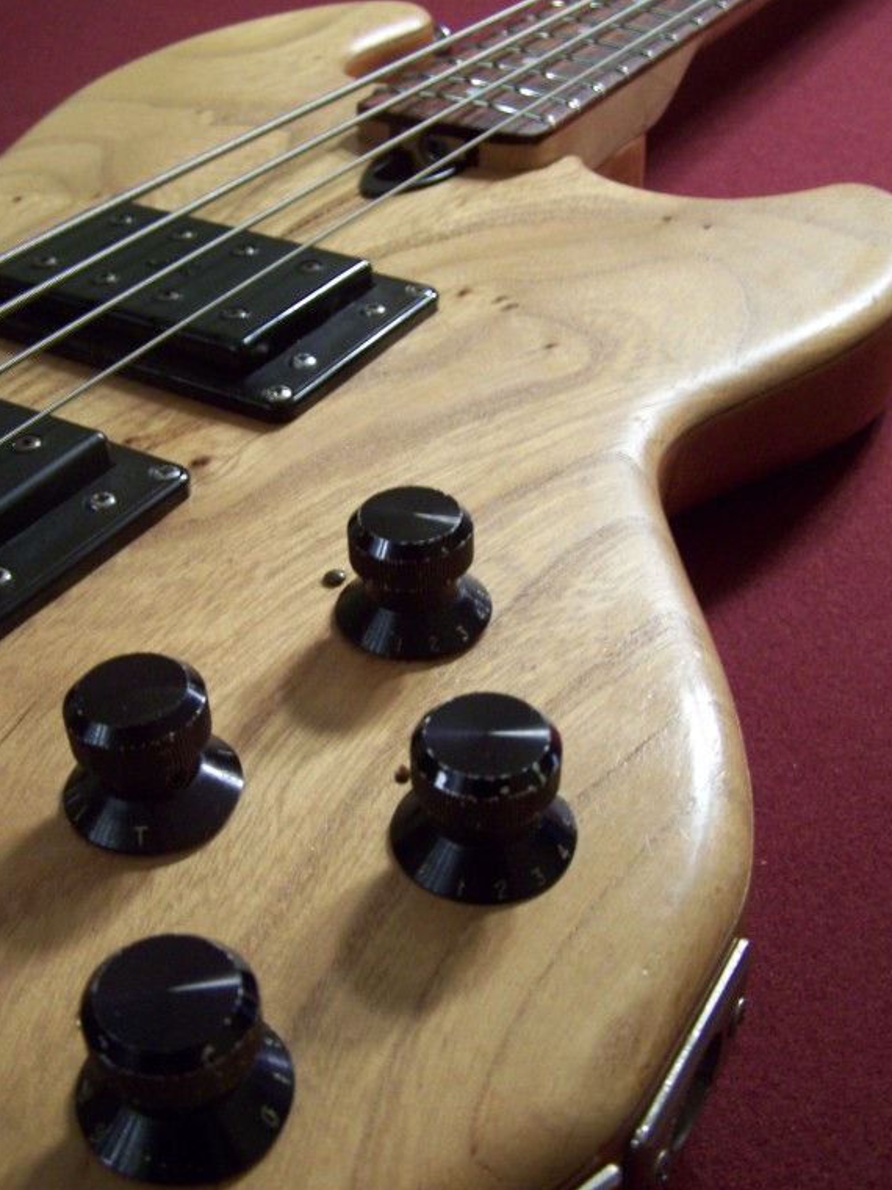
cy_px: 614
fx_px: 1374
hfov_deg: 36.0
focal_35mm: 40
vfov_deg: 46.8
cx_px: 435
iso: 160
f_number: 2.8
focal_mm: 6.3
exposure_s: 1/10
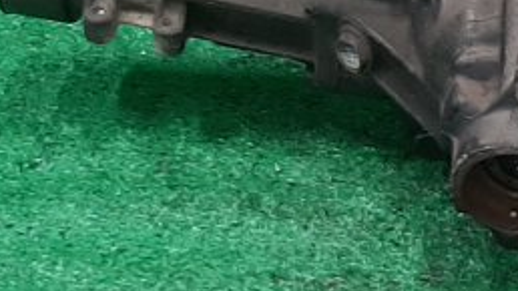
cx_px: 604
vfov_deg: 7.6
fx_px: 2170
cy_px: 359
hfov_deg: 13.3
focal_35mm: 158
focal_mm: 3.93
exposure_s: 1/50
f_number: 1.7
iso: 113
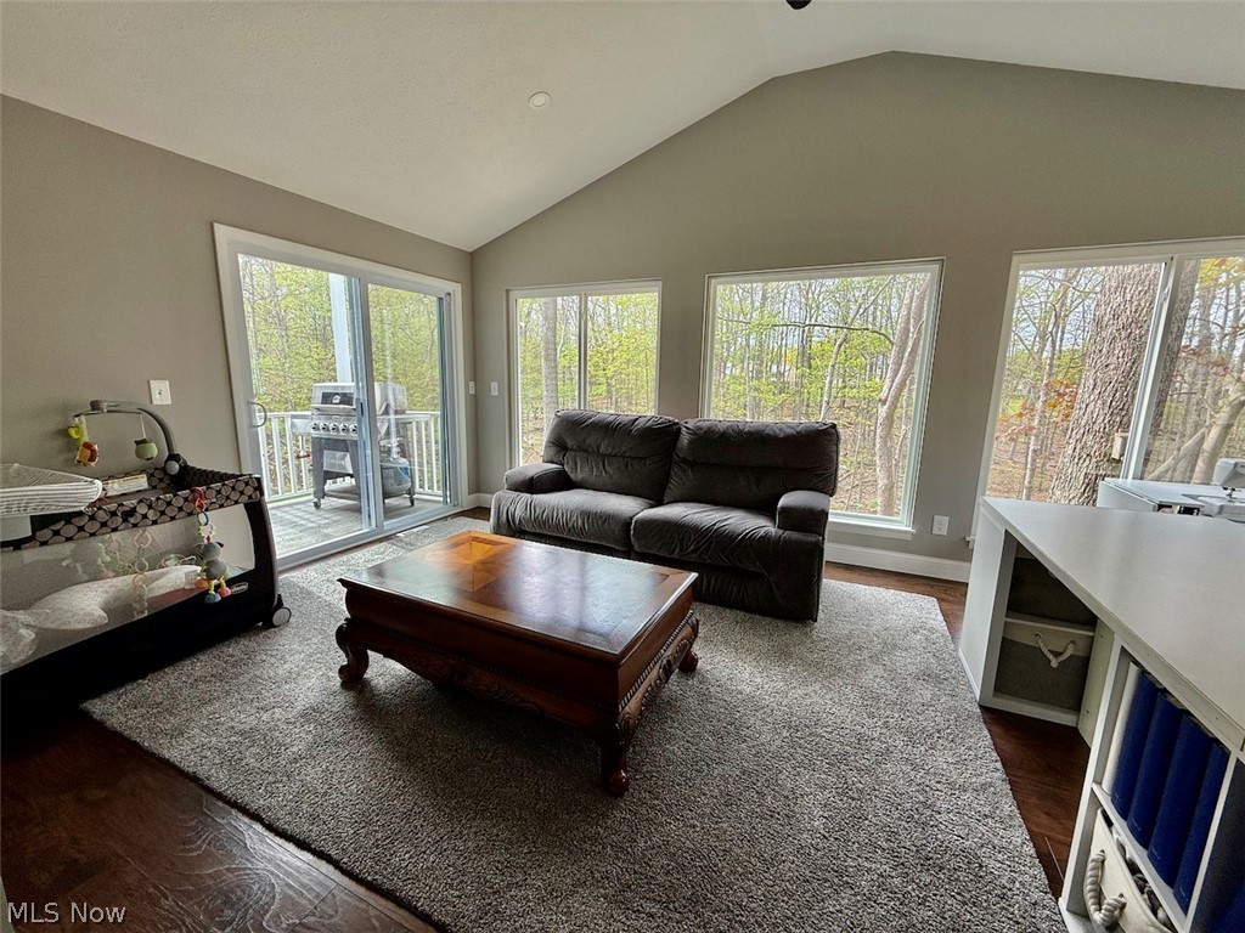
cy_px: 466
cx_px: 622
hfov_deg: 102.1
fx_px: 504
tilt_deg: -9.1
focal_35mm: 14
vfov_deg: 85.7
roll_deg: +0.8
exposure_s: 1/99
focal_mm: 2.22
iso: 50
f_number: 2.2
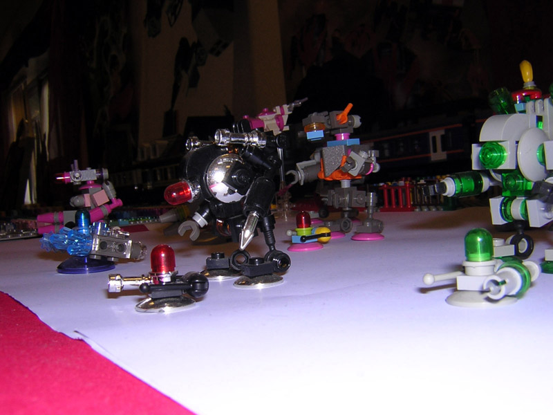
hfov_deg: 51.4
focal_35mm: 36
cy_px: 208
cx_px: 276
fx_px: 575
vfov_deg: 39.7
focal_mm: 4.7
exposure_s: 1/60.1
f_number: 5.2
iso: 100
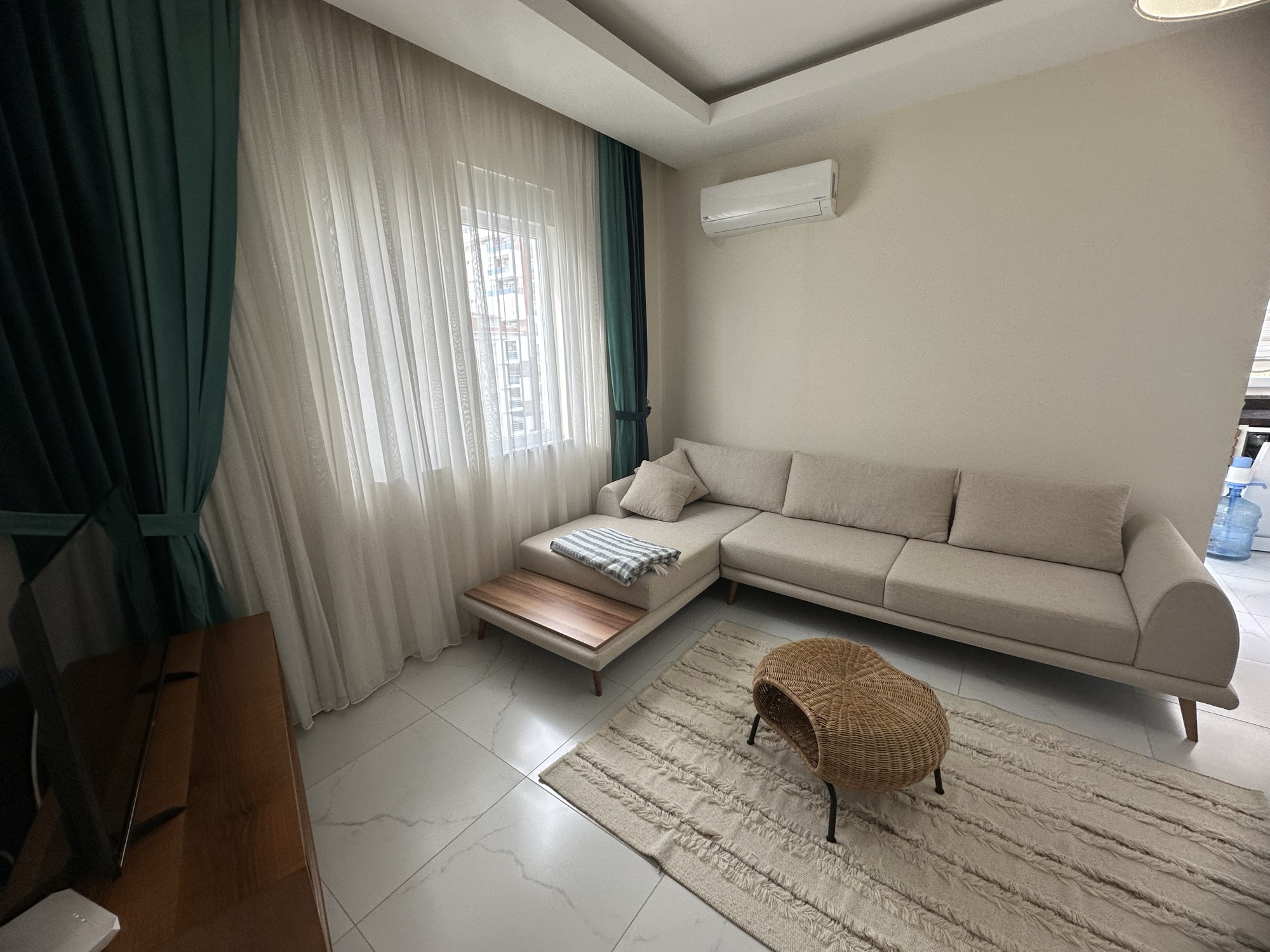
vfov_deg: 85.7
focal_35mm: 14
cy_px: 476
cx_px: 635
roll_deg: +2.2
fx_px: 514
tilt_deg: -12.3
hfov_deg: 102.1
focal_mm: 2.22
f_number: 2.2
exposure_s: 1/100
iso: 80
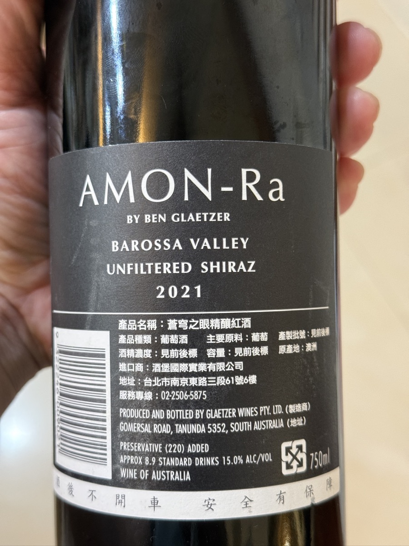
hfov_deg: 30.3
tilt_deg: -64.9
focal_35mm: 48
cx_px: 204
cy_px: 273
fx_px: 756
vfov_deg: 39.7
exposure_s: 1/40
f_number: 1.78
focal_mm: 6.76
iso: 250
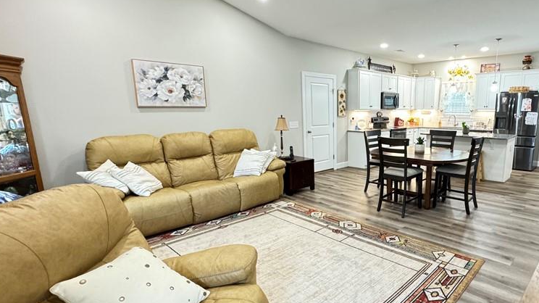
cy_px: 166
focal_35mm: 21
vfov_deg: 53.5
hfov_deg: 81.6
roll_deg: +0.3
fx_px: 300
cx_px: 349
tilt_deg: -11.4
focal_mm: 2.22
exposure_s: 1/60
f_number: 2.2
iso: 640
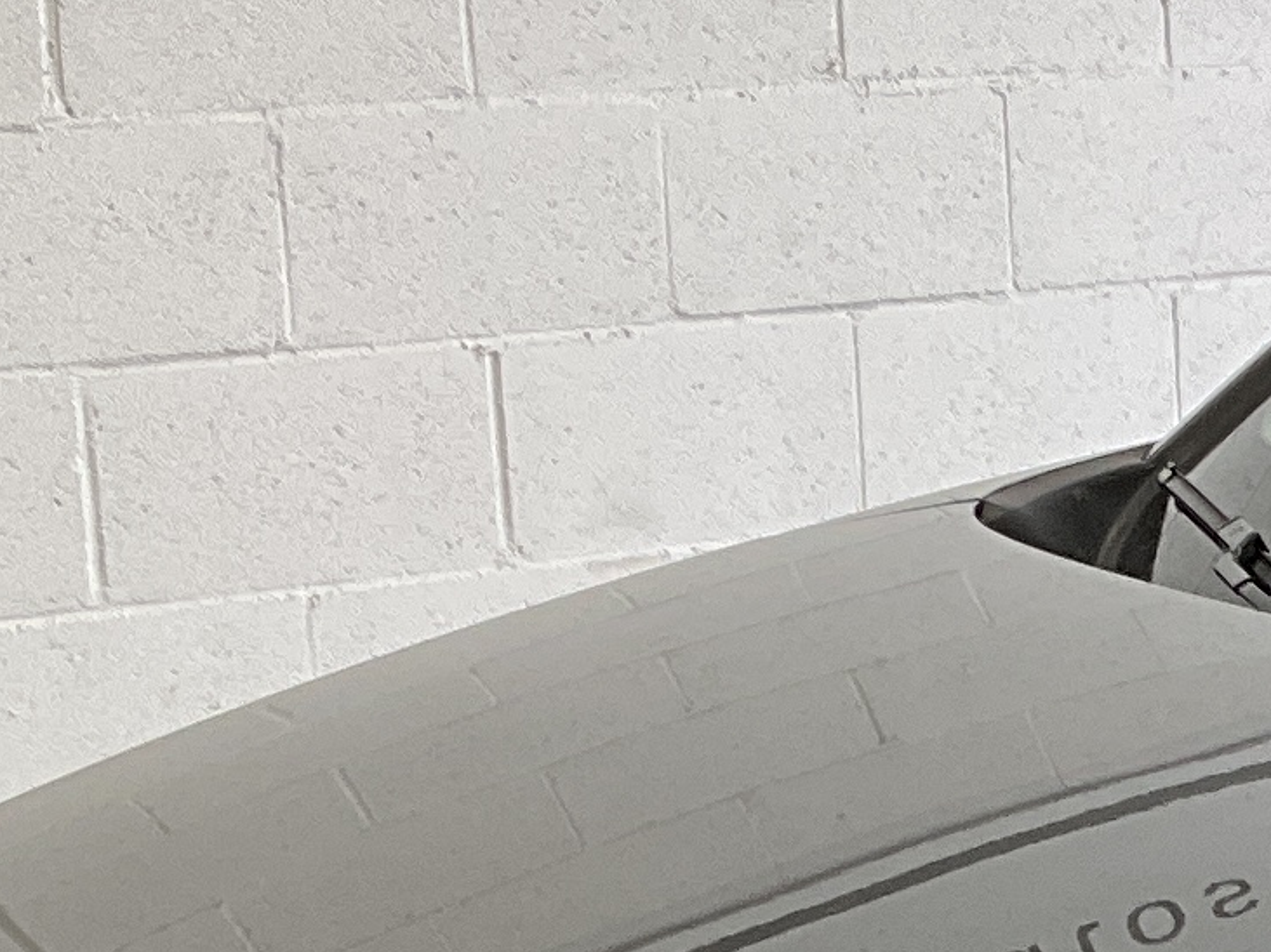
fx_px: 5874
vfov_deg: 8.9
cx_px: 2095
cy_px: 1668
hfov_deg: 11.6
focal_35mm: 160
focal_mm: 3
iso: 40
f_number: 1.8
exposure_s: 1/60
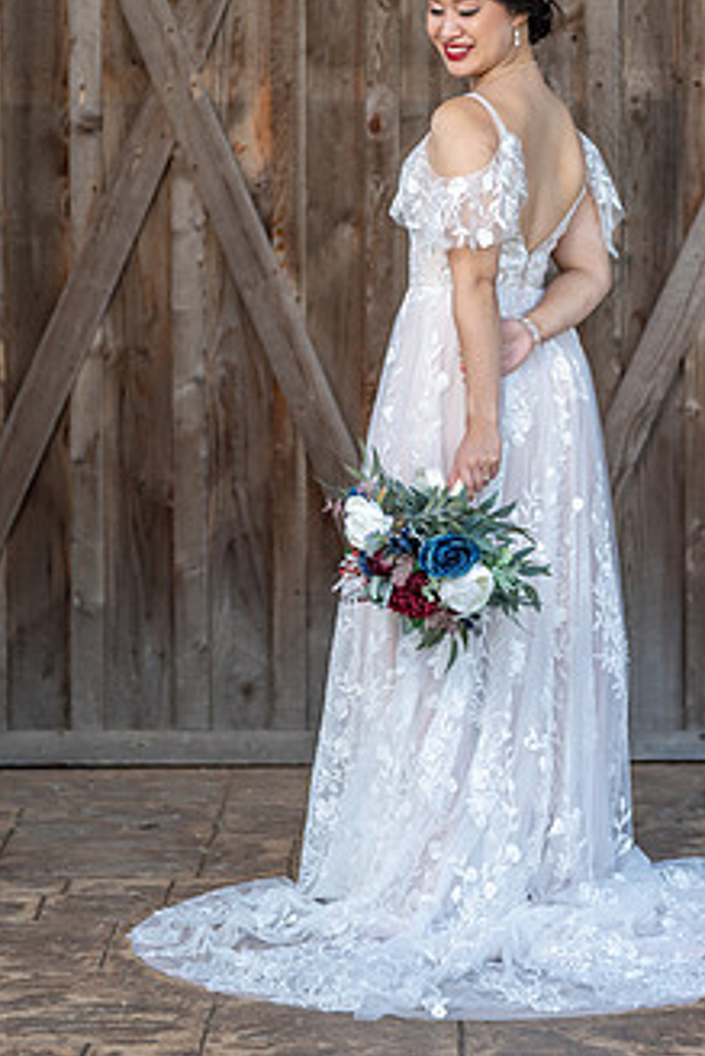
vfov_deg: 12.7
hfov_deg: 8.5
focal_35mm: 162
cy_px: 348
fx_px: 4753
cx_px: 473
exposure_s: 1/250
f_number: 2.8
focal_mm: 118
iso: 50
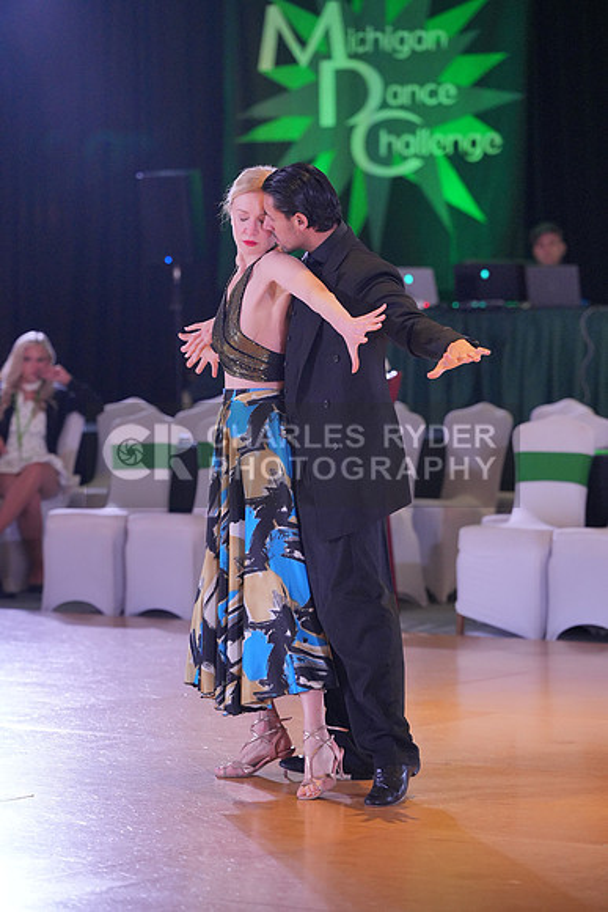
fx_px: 3620
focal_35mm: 143
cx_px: 304
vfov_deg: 14.3
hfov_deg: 9.6
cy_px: 456
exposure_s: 1/500
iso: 4000
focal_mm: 143
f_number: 3.5
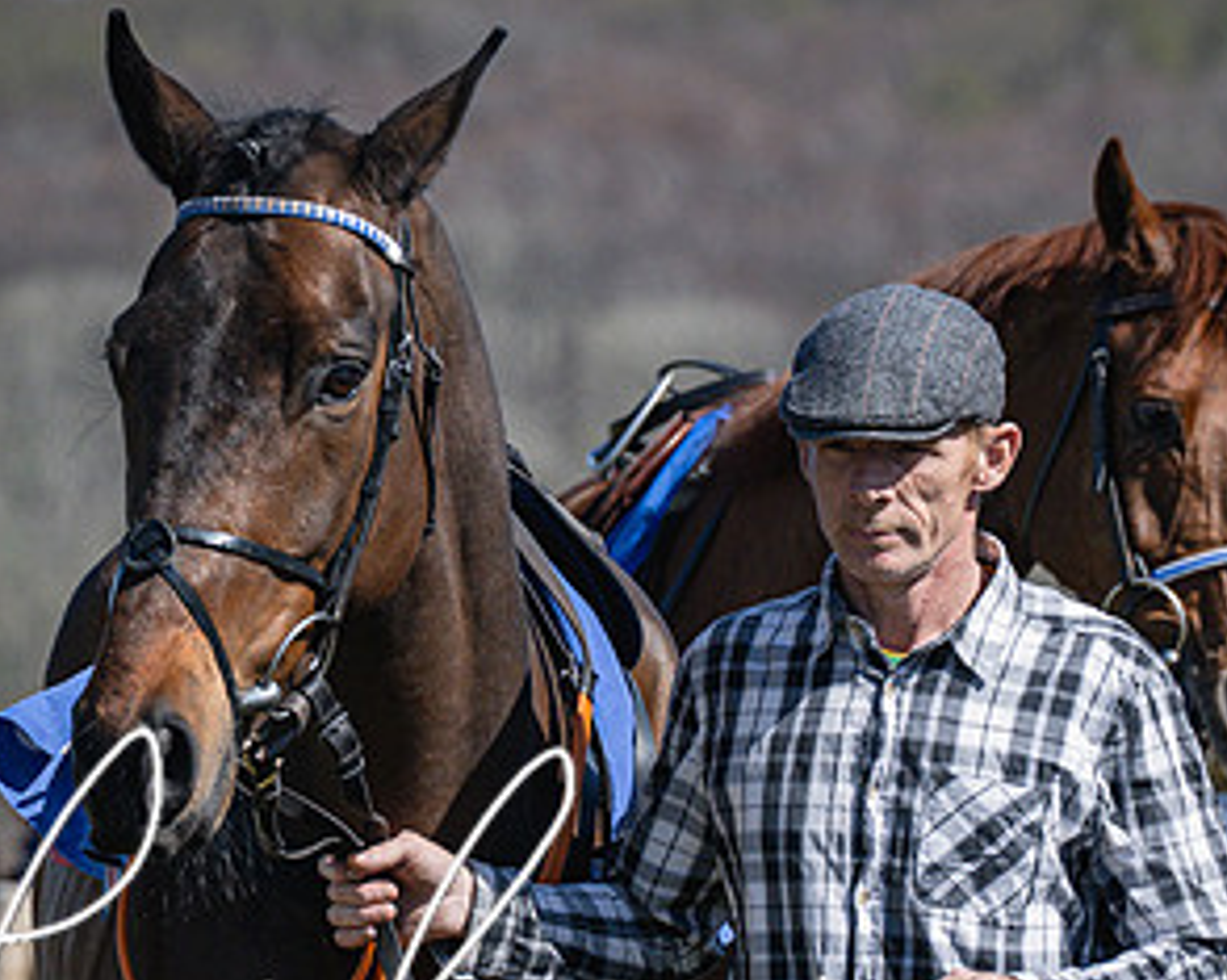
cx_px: 381
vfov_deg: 2.7
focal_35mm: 575
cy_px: 669
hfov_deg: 3.4
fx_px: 20867
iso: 360
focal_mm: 170
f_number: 5.6
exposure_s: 1/2000
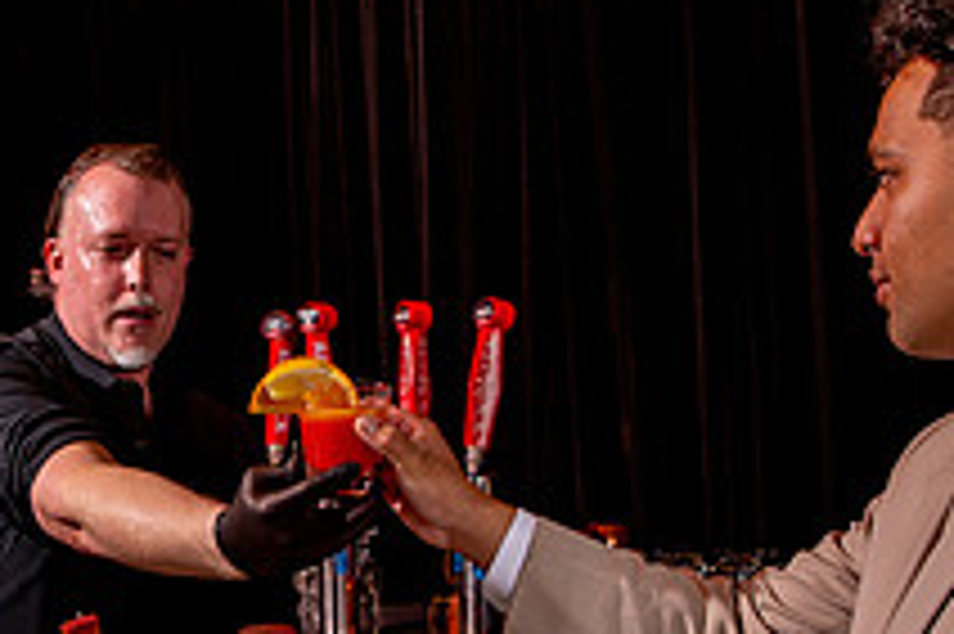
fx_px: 1827
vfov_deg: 19.6
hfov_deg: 28.9
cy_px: 425
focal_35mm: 69
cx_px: 257
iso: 640
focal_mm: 24
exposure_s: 1/320
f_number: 3.5
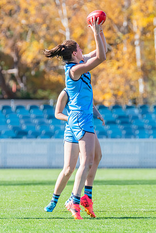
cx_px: 91
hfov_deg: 2.1
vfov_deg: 3.2
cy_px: 94
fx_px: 4191
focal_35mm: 645
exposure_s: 1/1250
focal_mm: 310
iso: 800
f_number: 6.3
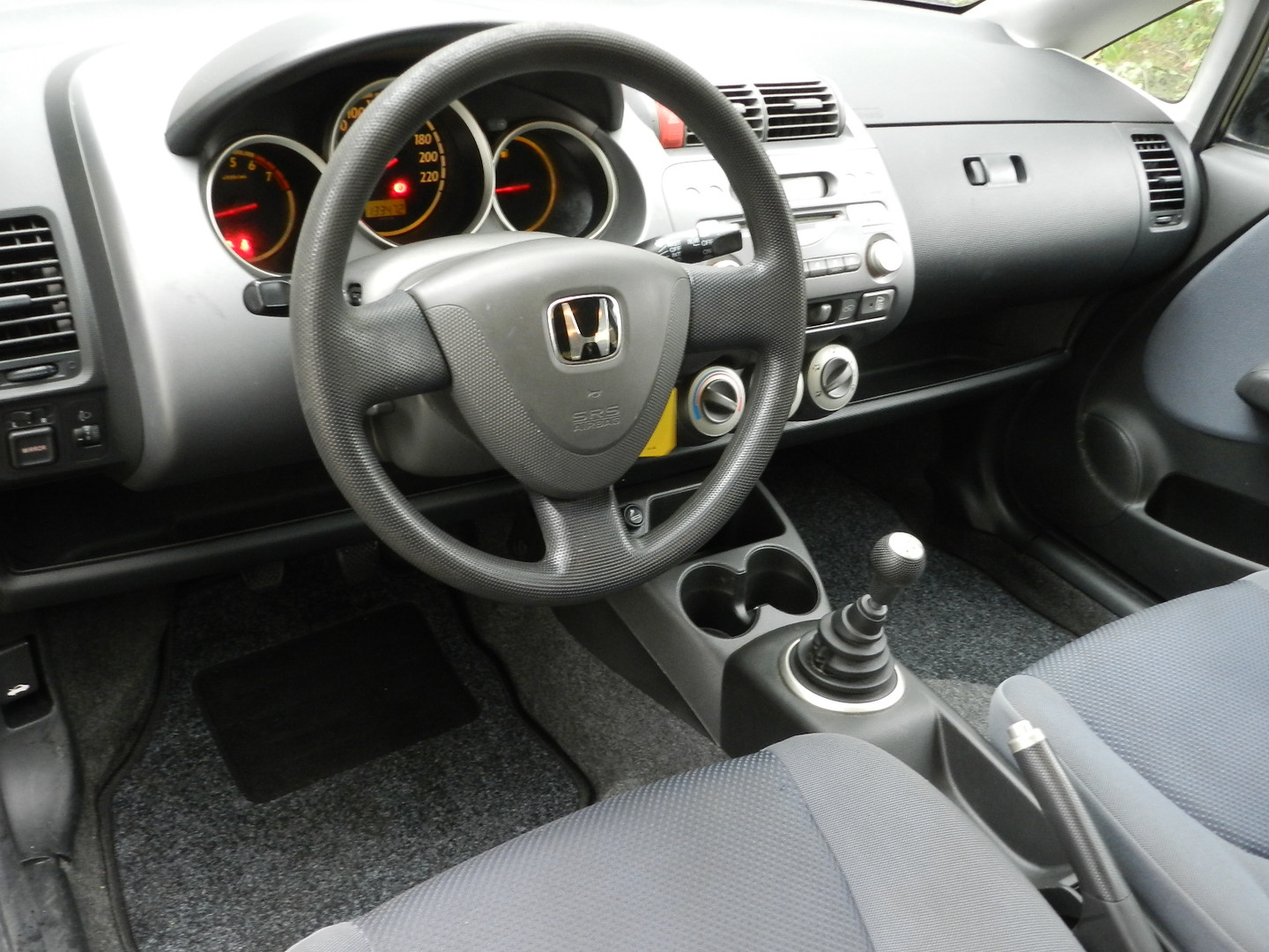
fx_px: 1173
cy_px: 476
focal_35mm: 32
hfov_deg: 56.8
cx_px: 634
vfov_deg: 44.2
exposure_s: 1/8
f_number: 3.7
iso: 400
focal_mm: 5.6
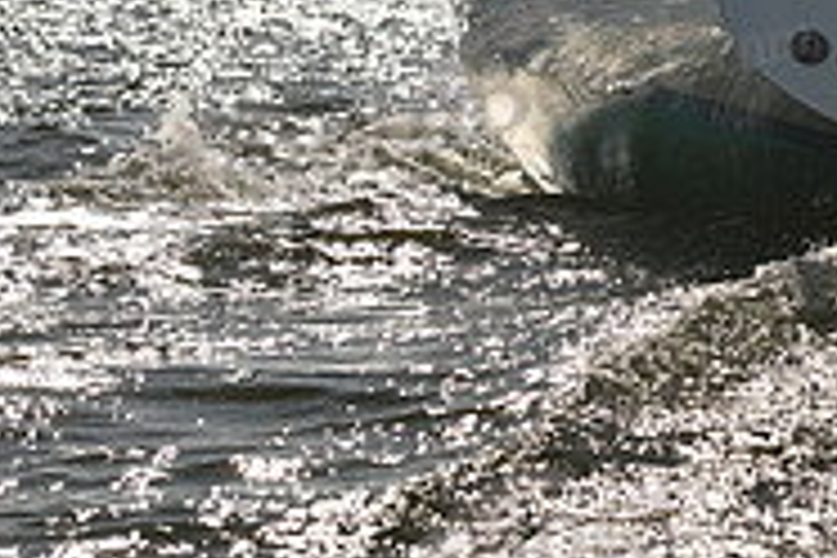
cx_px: 1048
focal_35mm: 218
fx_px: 5068
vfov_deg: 6.2
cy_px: -196
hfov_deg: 9.3
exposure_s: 1/1000
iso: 250
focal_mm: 70
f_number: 6.3
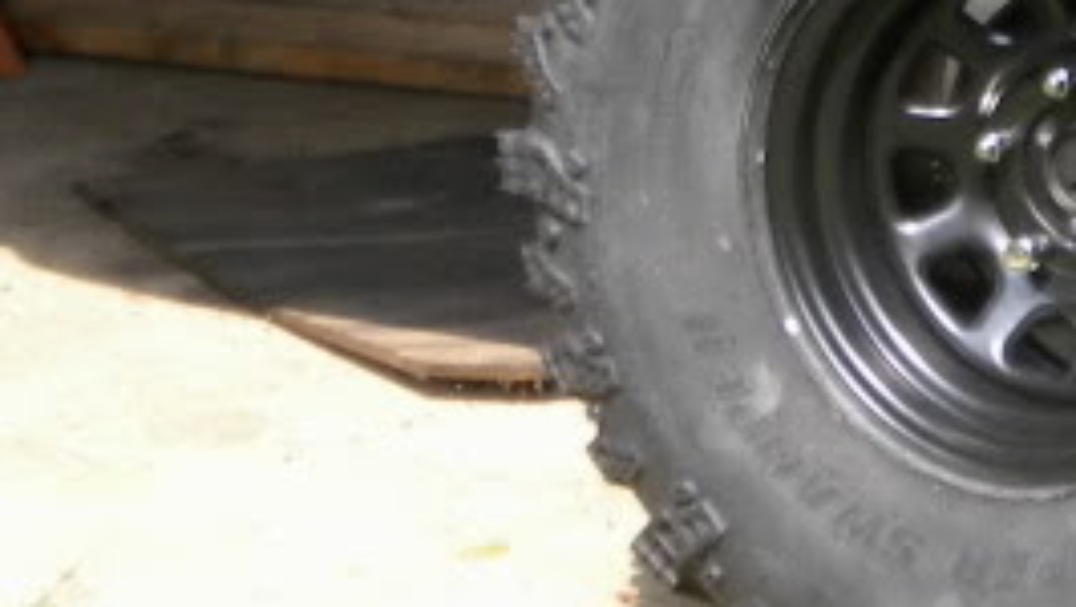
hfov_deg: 9.0
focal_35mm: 239
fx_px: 6823
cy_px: -652
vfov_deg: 5.0
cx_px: 639
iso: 195
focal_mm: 10.3
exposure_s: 1/479
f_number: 4.2
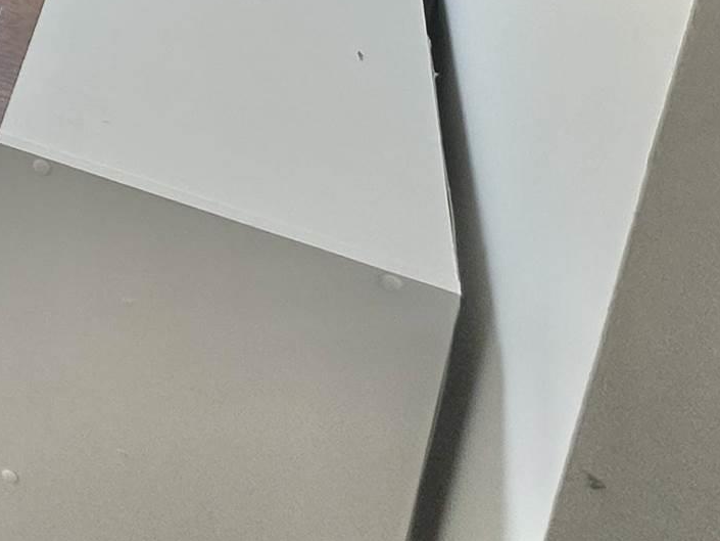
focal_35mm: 61
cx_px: -366
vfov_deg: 18.6
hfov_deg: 24.5
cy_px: -438
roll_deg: -0.3
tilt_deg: -14.4
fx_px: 1269
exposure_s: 1/388
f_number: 2.2
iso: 40
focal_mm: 2.22
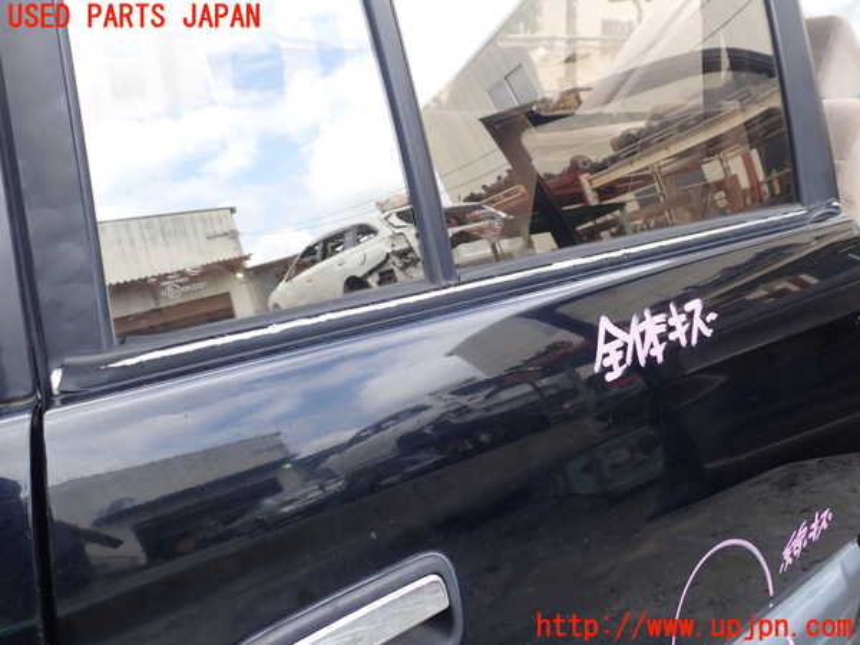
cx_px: 430
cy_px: 322
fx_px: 745
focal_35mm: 30
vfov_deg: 46.8
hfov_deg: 60.0
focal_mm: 5.4
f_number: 3.2
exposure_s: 1/160
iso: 100
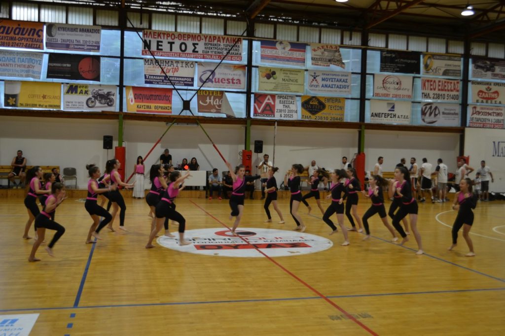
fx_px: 505
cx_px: 252
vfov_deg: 36.8
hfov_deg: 53.1
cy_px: 168
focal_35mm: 36
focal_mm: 24
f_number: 4
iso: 400
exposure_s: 1/60
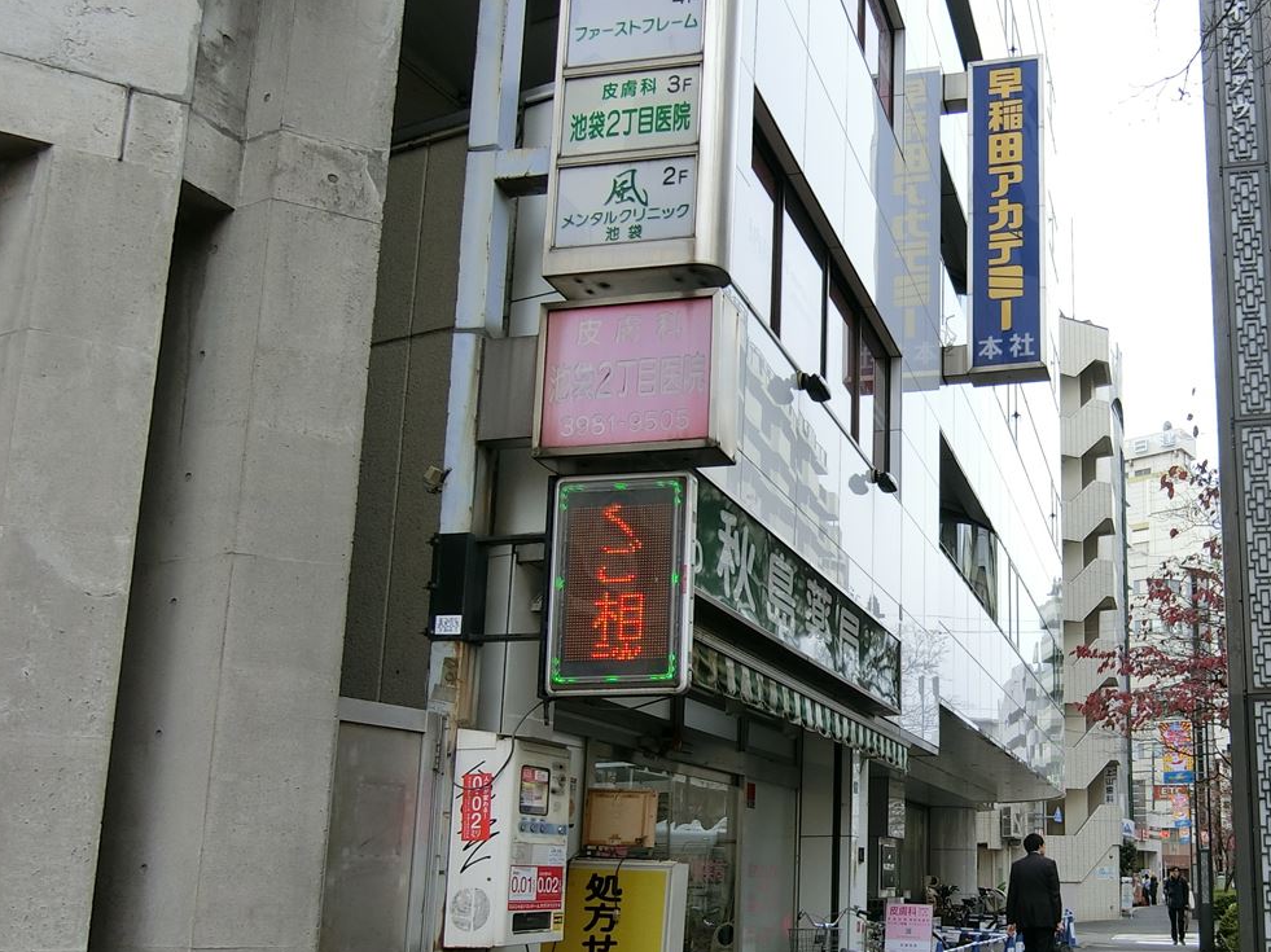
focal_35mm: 31
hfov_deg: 54.6
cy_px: 710
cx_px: 1004
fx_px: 1138
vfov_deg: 44.0
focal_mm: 4.06
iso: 80
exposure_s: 1/400
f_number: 2.7
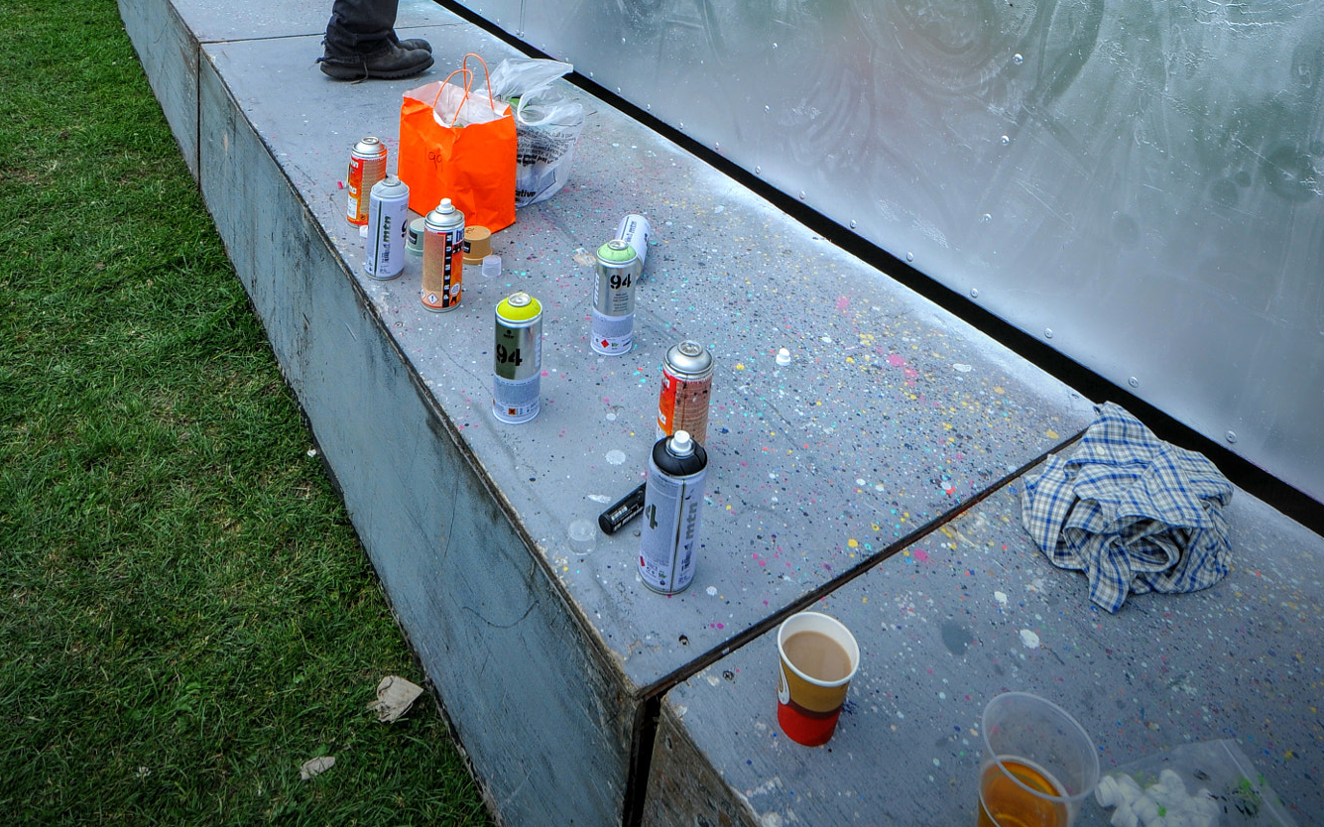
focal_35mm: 25
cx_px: 670
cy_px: -44
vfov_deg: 41.2
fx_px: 902
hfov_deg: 72.6
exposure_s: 1/640
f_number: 13
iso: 400
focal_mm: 16
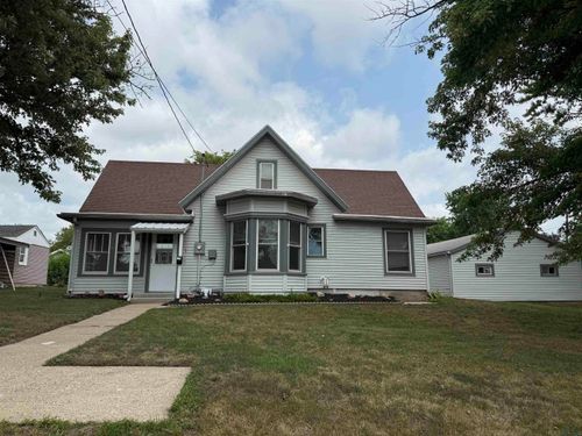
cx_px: 291
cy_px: 218
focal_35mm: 24
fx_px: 404
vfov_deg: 56.8
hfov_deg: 71.6
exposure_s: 1/5714
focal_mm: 6.76
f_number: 1.78
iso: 80
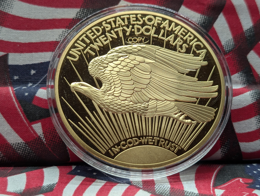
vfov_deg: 29.7
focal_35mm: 49
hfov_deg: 38.9
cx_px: 130
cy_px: 98
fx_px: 369
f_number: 1.68
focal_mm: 6.9
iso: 19
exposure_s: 1/44.9
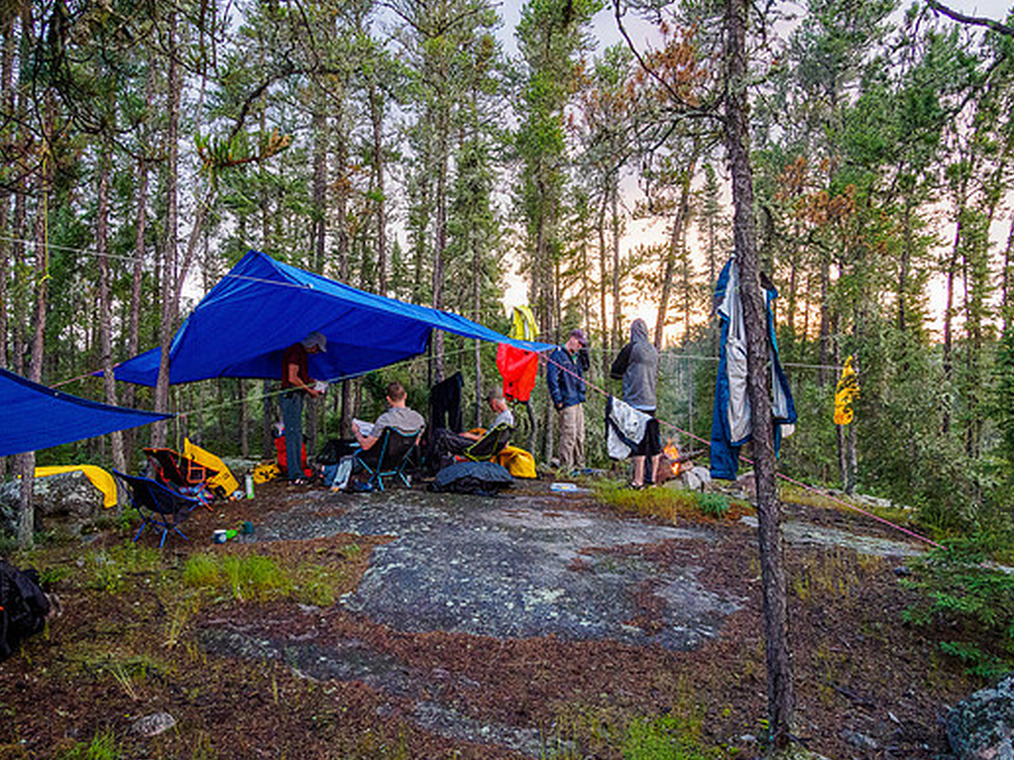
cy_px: 394
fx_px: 791
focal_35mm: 27
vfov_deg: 51.3
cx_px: 456
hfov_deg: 65.2
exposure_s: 1/60
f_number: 8
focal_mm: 12
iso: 5000
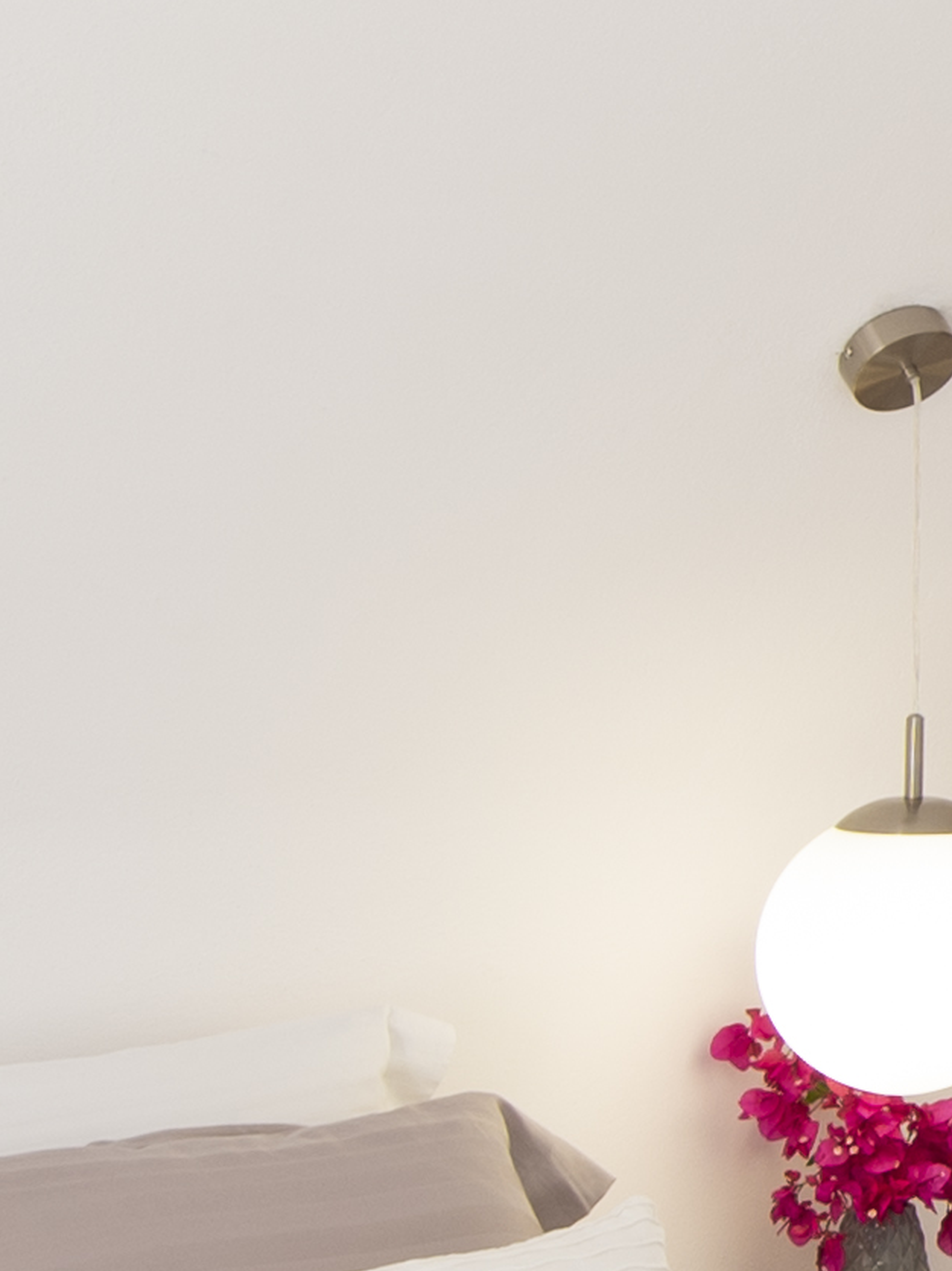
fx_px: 3558
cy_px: 379
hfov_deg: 12.3
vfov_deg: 20.1
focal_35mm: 97
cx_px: 2222
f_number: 8
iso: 100
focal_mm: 14
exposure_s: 1/10
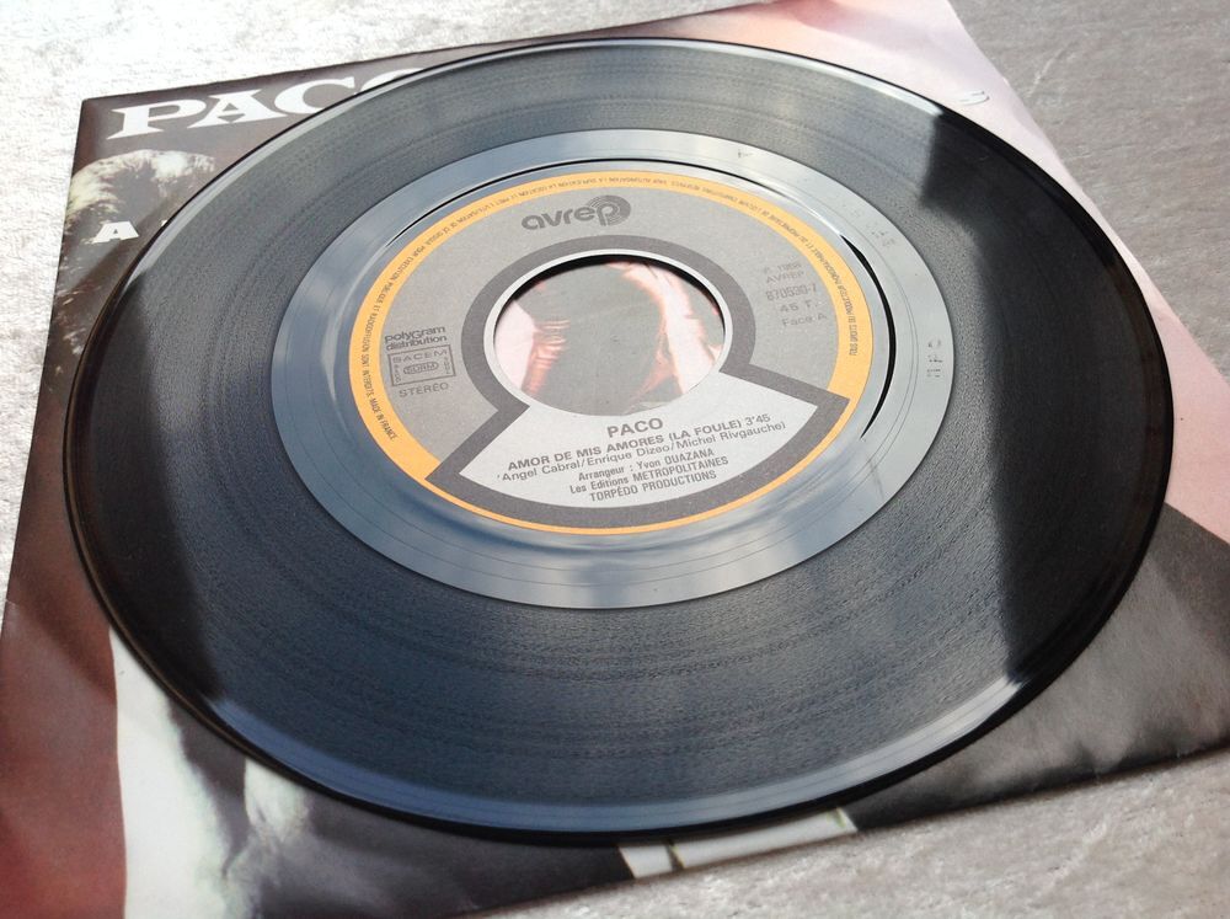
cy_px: 460
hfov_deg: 52.7
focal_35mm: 35
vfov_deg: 40.6
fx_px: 1242
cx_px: 615
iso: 80
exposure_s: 1/60
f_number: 2.4
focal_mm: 4.28
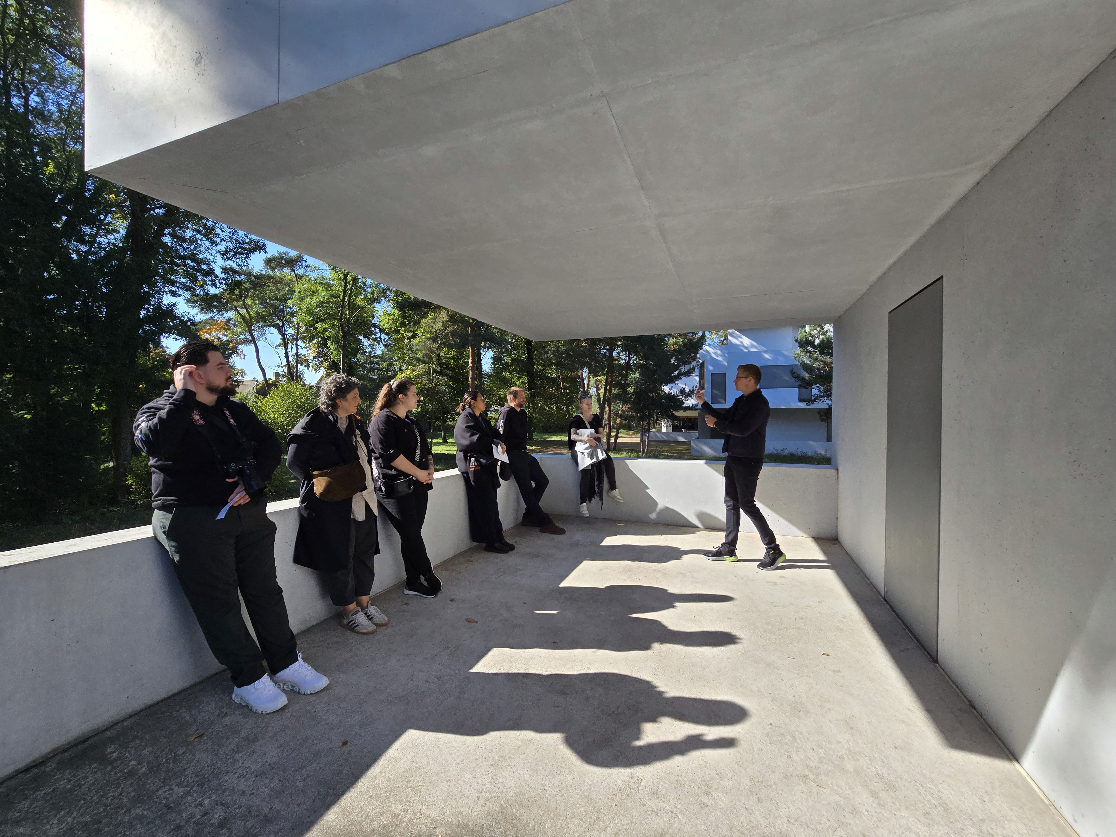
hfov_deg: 106.2
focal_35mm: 13
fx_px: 419
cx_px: 558
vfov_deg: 89.9
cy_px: 418
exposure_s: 1/1279
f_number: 2.2
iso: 50
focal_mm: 2.2
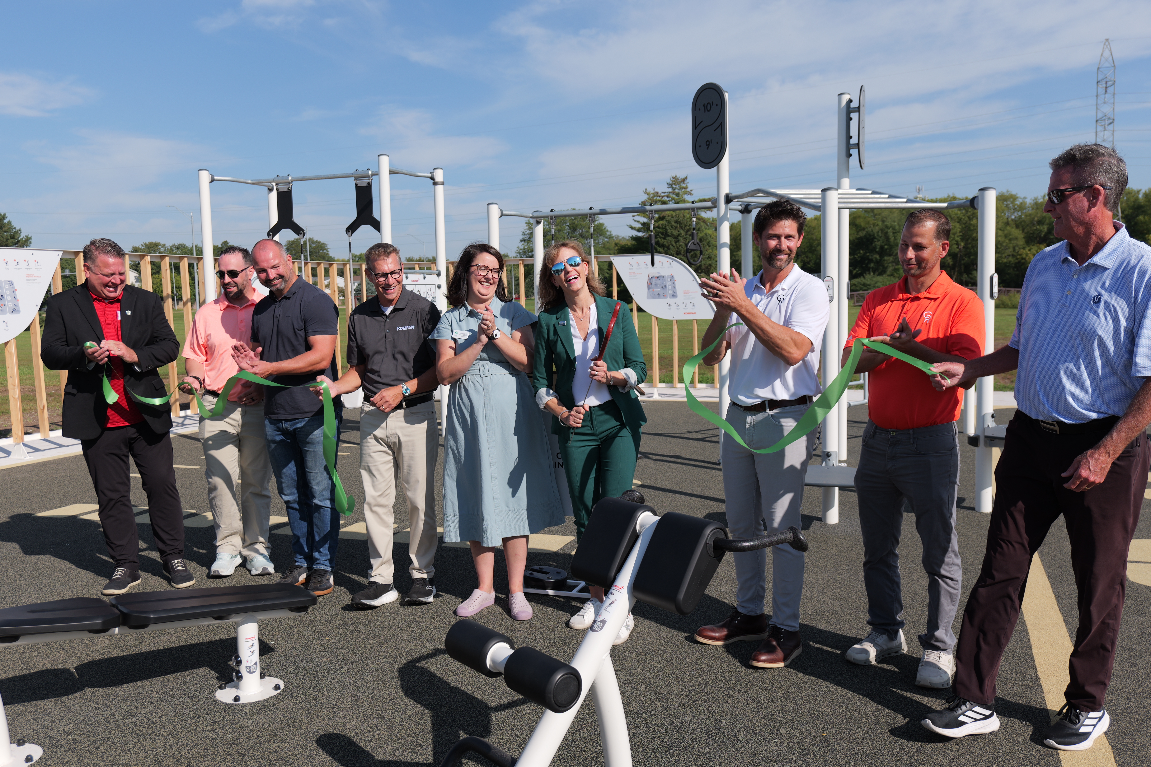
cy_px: 384
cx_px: 576
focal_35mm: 29
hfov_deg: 63.7
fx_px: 927
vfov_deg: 45.0
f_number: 5.6
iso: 100
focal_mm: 29
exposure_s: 1/640
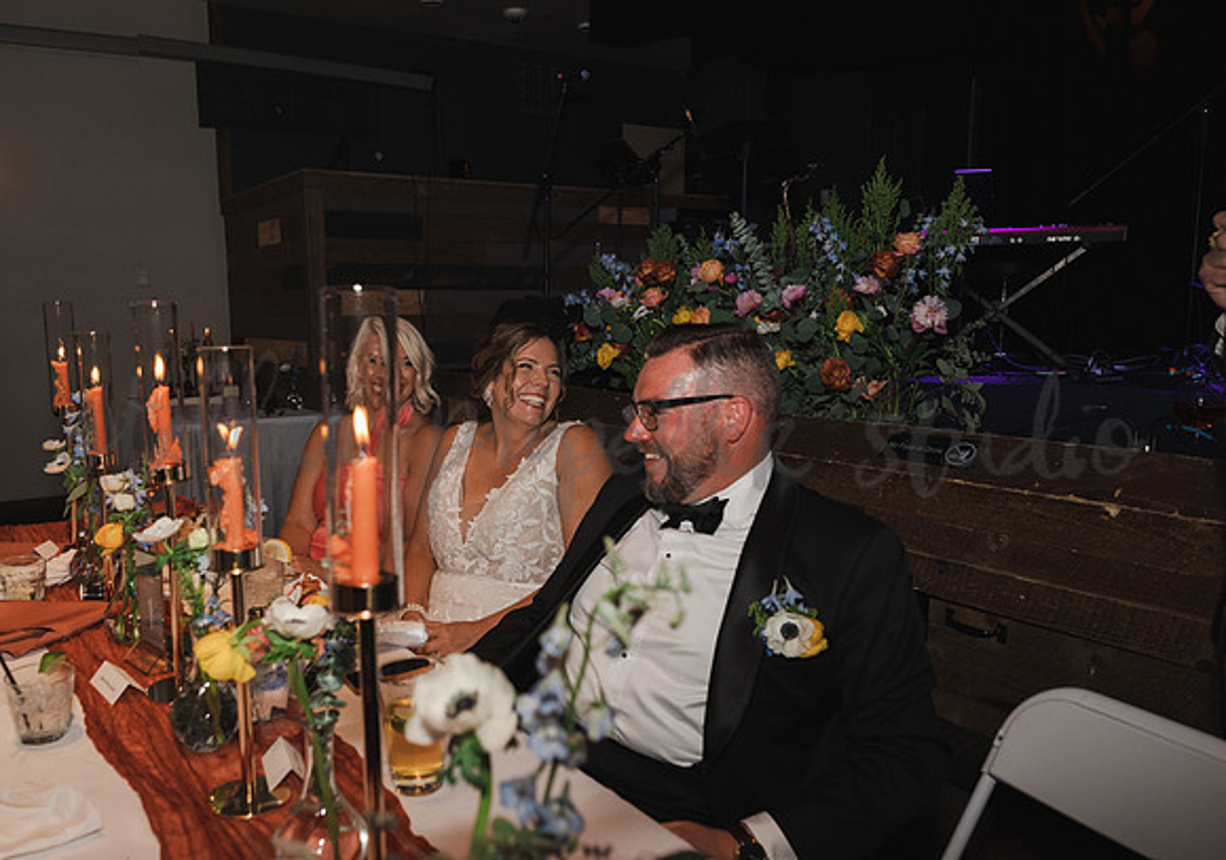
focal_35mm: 27
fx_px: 929
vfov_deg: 49.6
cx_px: 513
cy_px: 473
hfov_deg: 66.4
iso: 1000
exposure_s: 1/200
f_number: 4
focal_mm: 23.5
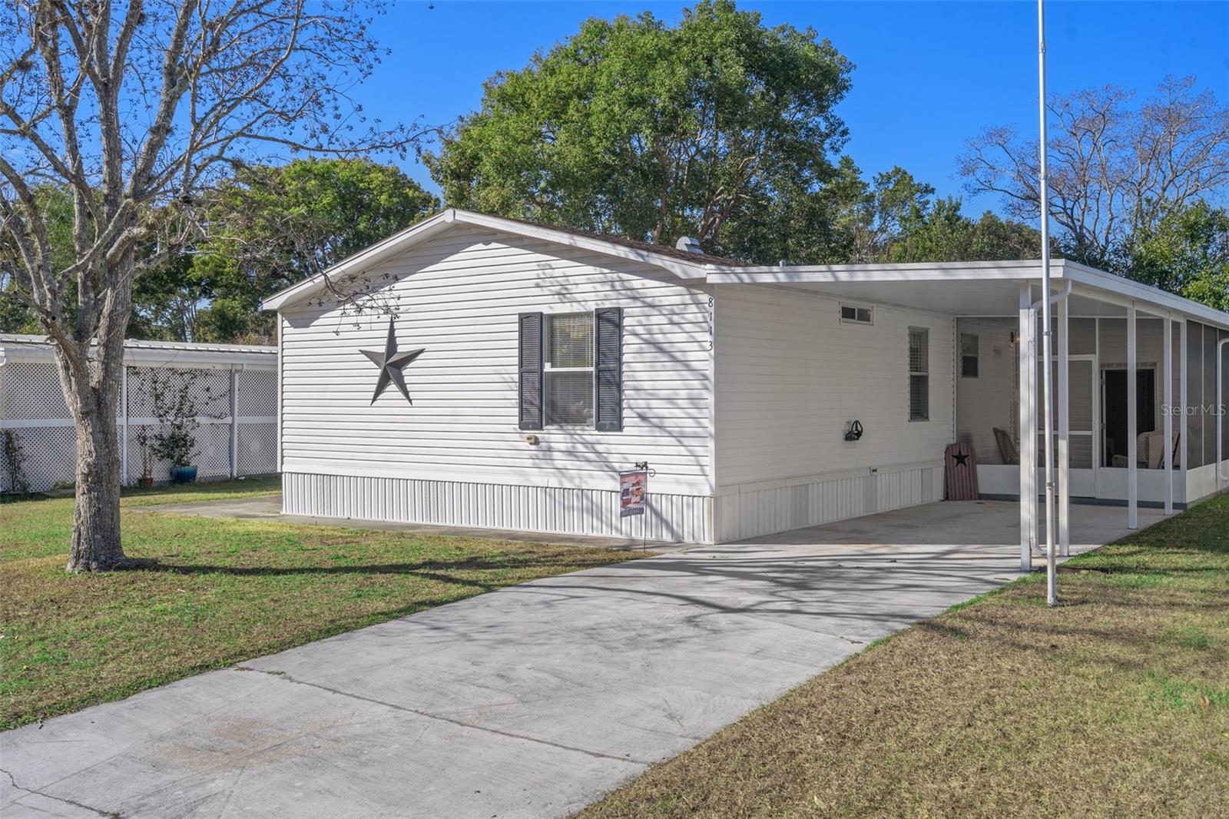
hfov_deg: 55.8
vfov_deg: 38.9
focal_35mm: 34
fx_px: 1160
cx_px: 614
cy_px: 410
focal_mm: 34
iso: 320
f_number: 8
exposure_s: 1/320
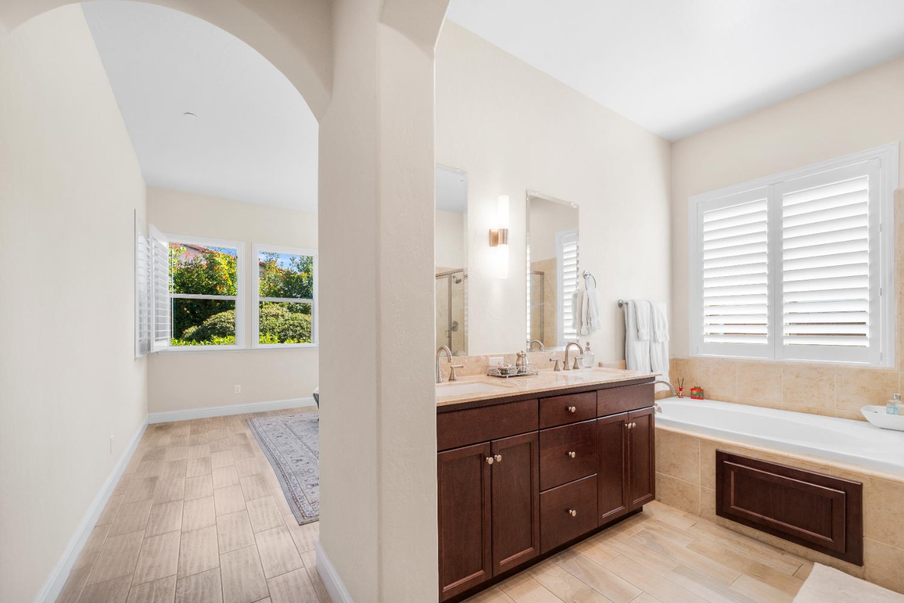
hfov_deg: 104.3
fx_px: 352
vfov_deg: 81.2
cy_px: 302
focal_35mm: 14
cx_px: 452
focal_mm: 14
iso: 320
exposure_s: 1/200
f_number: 8
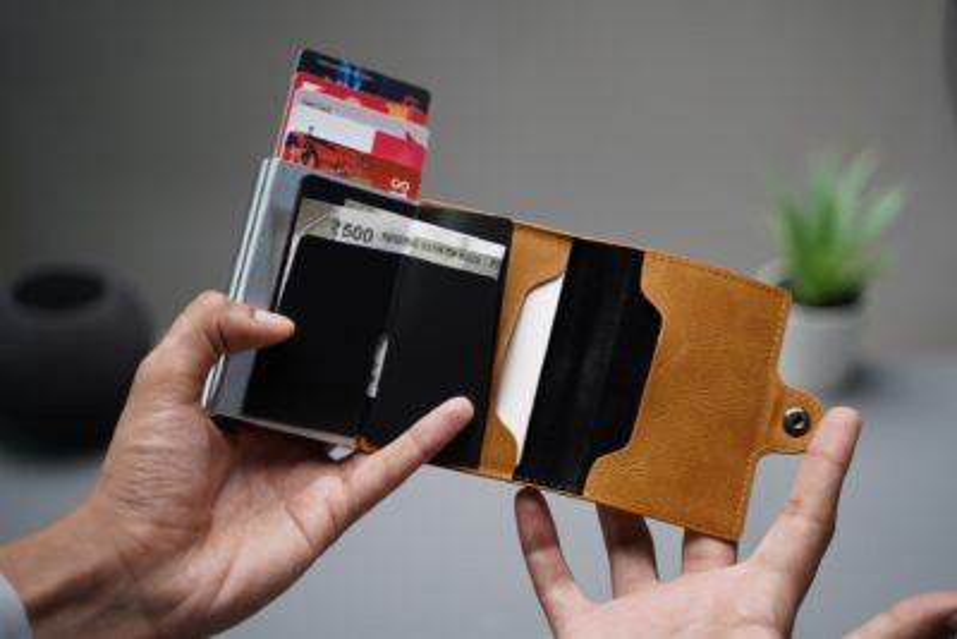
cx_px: 478
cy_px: 320
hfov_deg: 27.0
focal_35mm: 75
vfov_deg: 18.2
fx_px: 1994
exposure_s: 1/200
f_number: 2.8
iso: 1600
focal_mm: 75
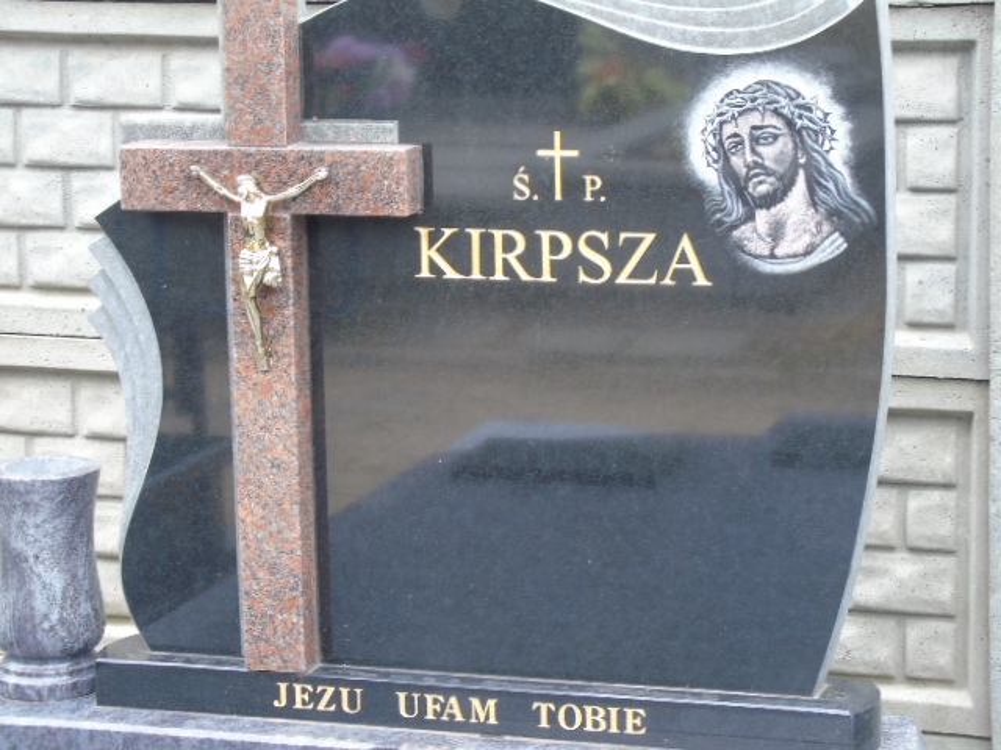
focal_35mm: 94
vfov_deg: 15.7
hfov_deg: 20.9
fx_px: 2718
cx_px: 500
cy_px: 375
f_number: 4.3
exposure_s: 1/30
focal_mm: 17
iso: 100
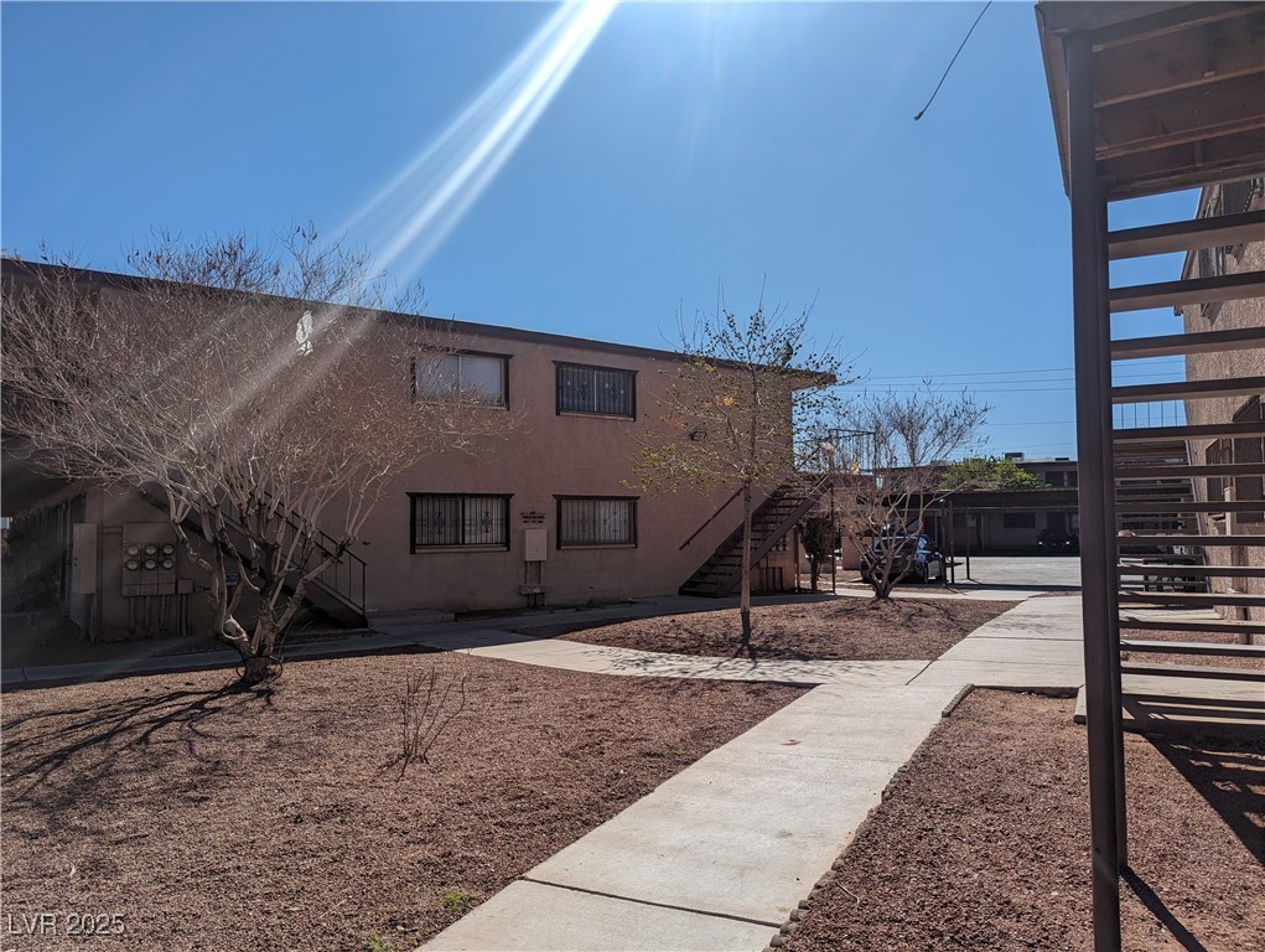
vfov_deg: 56.9
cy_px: 476
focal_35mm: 24
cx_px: 632
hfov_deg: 71.5
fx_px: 878
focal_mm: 6.81
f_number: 1.85
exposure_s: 1/3906
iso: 32
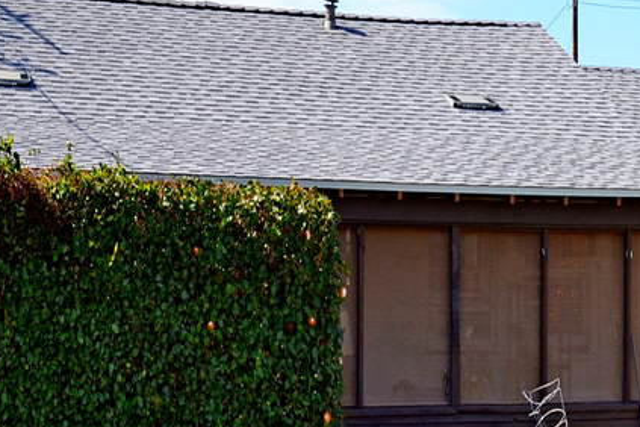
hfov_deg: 25.8
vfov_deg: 17.5
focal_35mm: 78
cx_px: 446
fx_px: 1387
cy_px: 184
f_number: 7.1
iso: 100
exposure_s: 1/200
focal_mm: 22
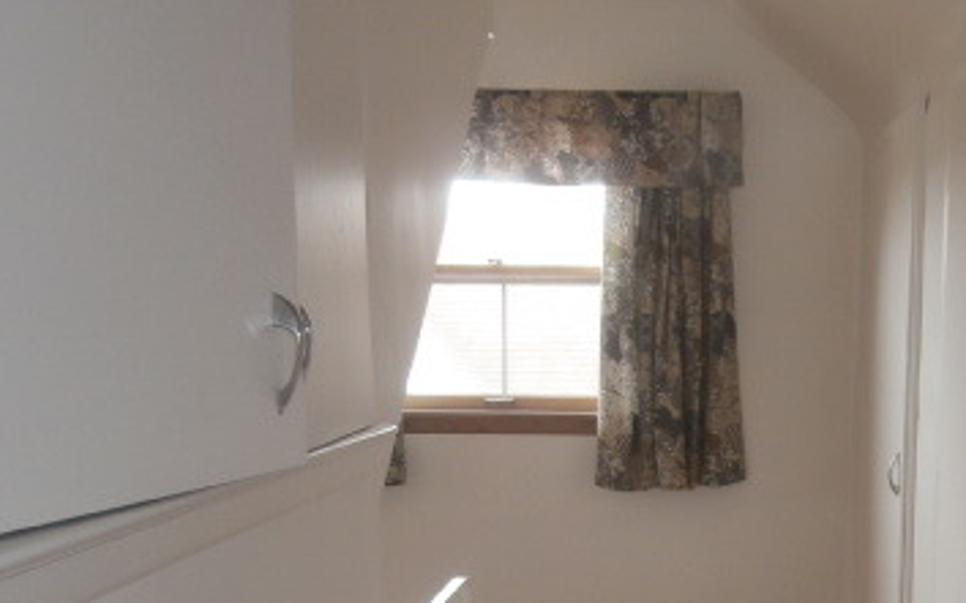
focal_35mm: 46
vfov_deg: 27.2
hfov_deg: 42.7
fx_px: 1211
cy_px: 513
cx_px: 674
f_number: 3
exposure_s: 1/30
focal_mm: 4.2
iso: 100
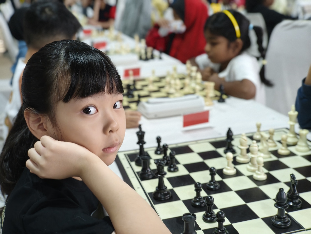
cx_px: 156
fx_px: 413
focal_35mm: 46
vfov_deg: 31.5
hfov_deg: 41.2
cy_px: 117
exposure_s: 1/50
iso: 1000
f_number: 1.9
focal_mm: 7.1
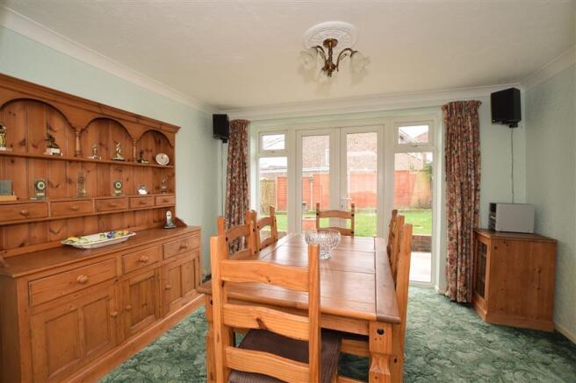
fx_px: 240
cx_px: 288
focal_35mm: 15
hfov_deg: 100.4
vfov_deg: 77.3
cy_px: 192
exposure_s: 1/60
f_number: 6.3
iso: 400
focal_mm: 10
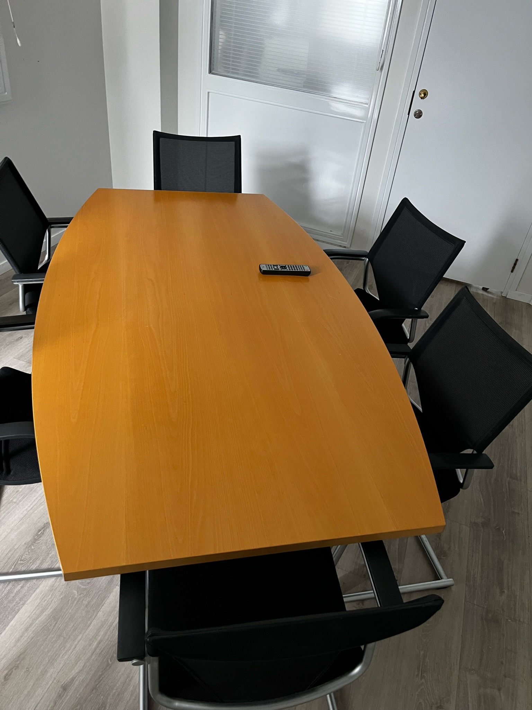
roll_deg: -7.8
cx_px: 266
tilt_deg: -36.7
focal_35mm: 26
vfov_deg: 67.3
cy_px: 355
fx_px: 533
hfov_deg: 53.0
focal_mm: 5.1
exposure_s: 1/50
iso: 320
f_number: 1.6
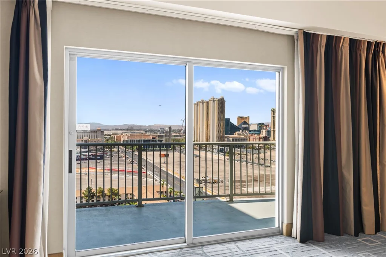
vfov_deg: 46.4
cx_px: 193
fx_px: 300
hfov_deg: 65.5
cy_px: 128
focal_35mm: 28
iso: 400
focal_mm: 28
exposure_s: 1/60
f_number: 6.3
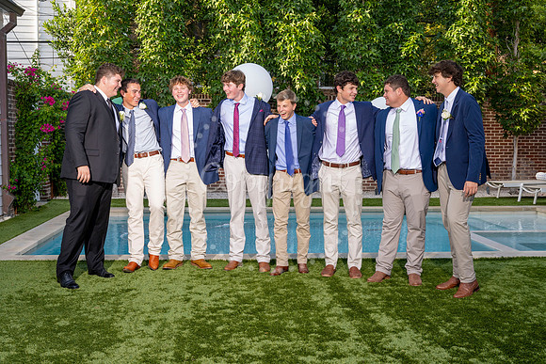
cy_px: 174
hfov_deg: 45.7
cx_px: 273
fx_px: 648
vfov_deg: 31.4
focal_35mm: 43
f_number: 8
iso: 400
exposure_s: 1/100
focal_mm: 40
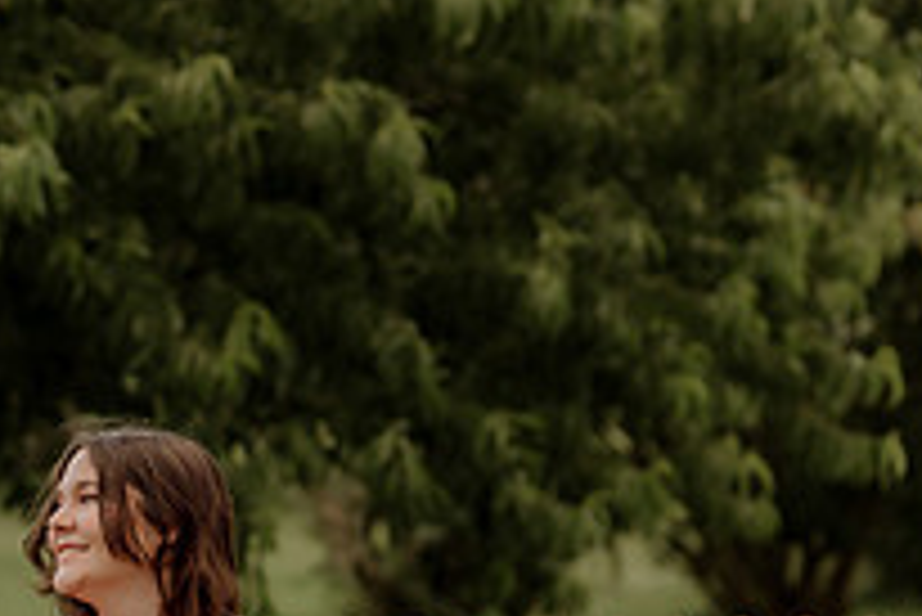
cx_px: -189
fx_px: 6356
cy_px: 785
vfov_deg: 5.5
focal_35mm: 248
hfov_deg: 8.2
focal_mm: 85
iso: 80
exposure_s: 1/320
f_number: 2.5
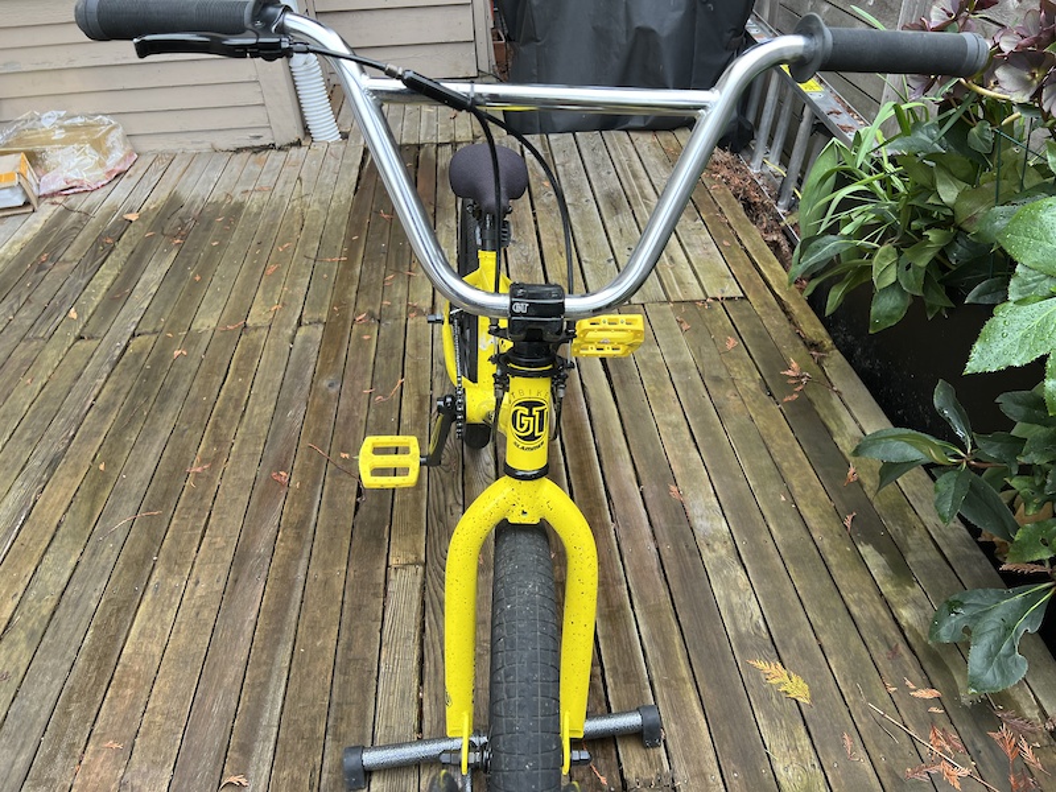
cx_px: 528
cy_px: 396
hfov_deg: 67.3
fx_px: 793
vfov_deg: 53.1
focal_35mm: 26
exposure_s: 1/154
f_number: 1.5
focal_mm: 5.7
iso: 50
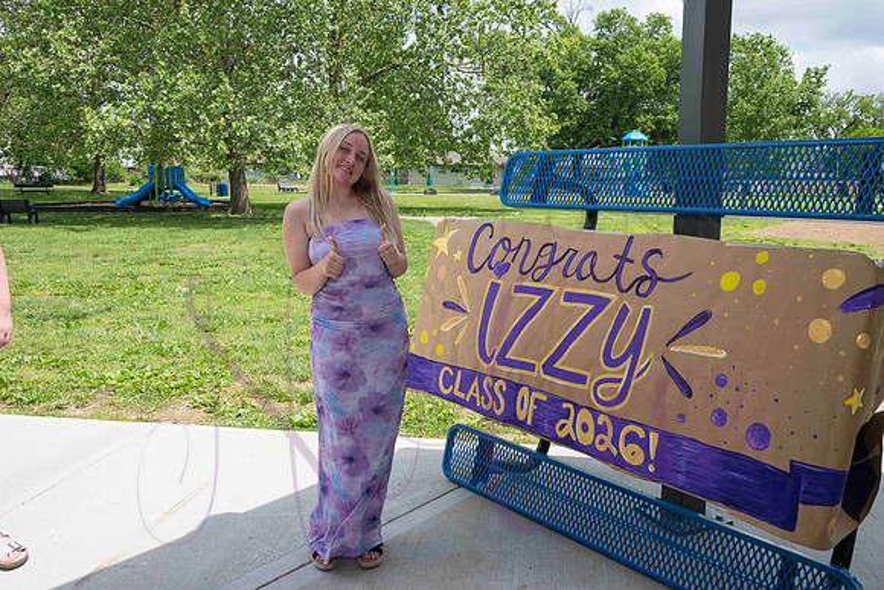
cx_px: 465
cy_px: 279
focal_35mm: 31
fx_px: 755
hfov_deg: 60.7
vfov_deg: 42.7
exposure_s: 1/500
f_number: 10
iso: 400
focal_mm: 28.5
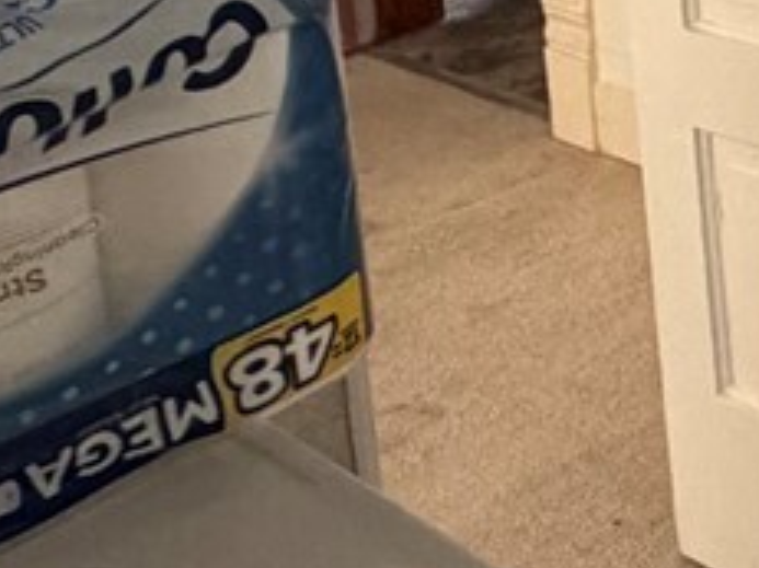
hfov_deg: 14.5
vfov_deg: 13.2
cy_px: -561
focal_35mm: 97
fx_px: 2126
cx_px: 1751
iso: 320
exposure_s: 1/121
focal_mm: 2.22
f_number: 2.2
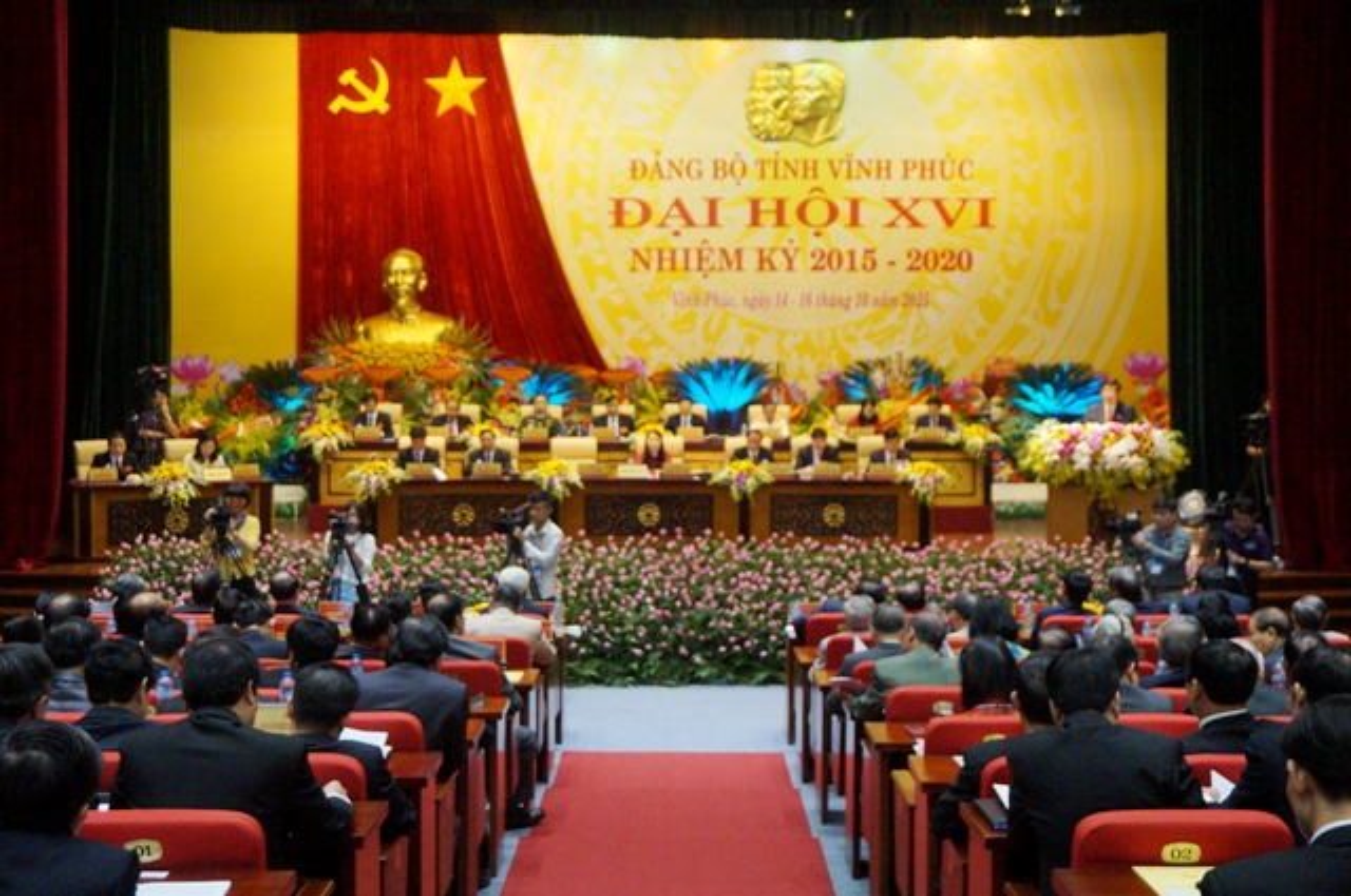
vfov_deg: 27.2
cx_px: 676
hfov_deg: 40.0
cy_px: 448
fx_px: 1855
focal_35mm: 50
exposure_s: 1/200
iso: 3200
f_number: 5
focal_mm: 33
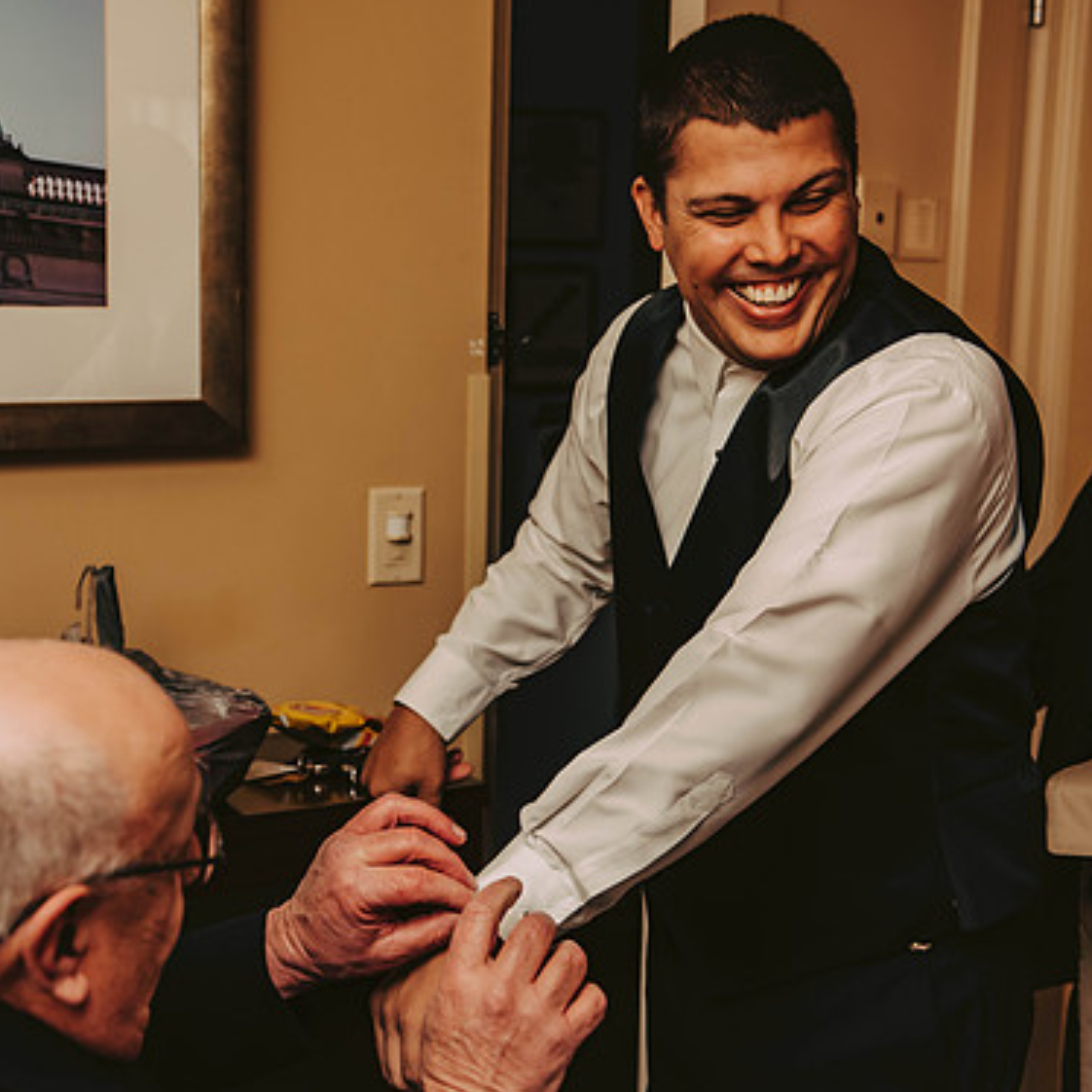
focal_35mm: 58
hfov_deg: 29.4
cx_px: 400
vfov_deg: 29.6
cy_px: 550
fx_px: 2070
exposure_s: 1/250
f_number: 3.2
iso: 800
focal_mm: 44
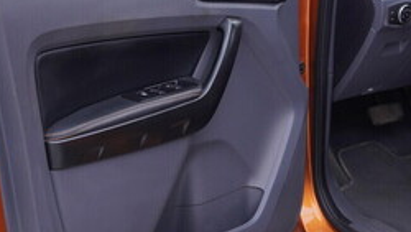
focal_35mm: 83
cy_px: 21
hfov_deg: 25.3
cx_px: 312
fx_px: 905
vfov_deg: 14.4
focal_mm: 24
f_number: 3.2
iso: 125
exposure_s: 1/50
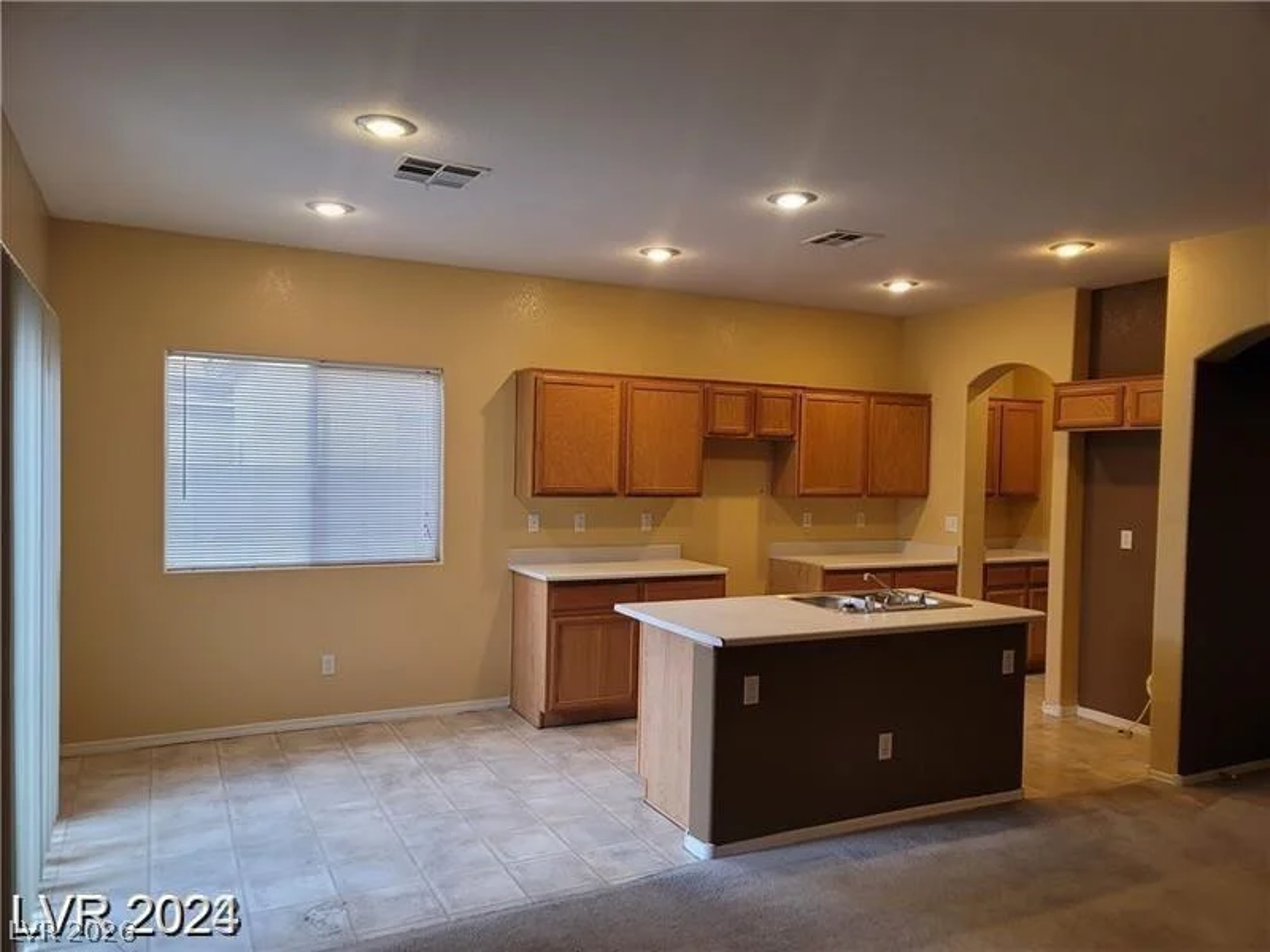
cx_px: 635
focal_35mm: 25
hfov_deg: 69.4
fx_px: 917
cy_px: 476
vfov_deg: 54.9
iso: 200
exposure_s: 1/120
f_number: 1.8
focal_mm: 7
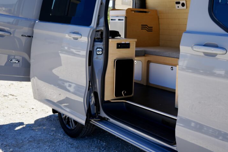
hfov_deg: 43.6
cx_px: 123
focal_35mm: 45
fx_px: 285
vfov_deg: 29.7
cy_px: 56
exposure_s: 1/250
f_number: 5
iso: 100
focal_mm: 32
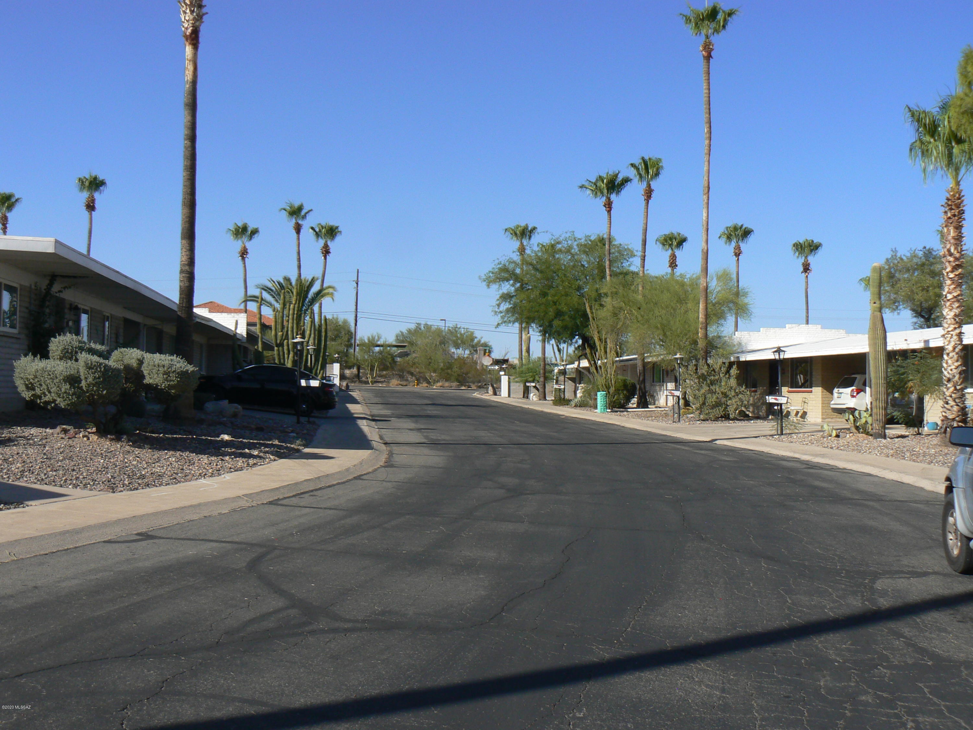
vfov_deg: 39.7
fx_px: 1012
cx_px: 486
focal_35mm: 36
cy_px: 365
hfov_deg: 51.4
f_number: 5.6
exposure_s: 1/400
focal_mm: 6
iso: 80
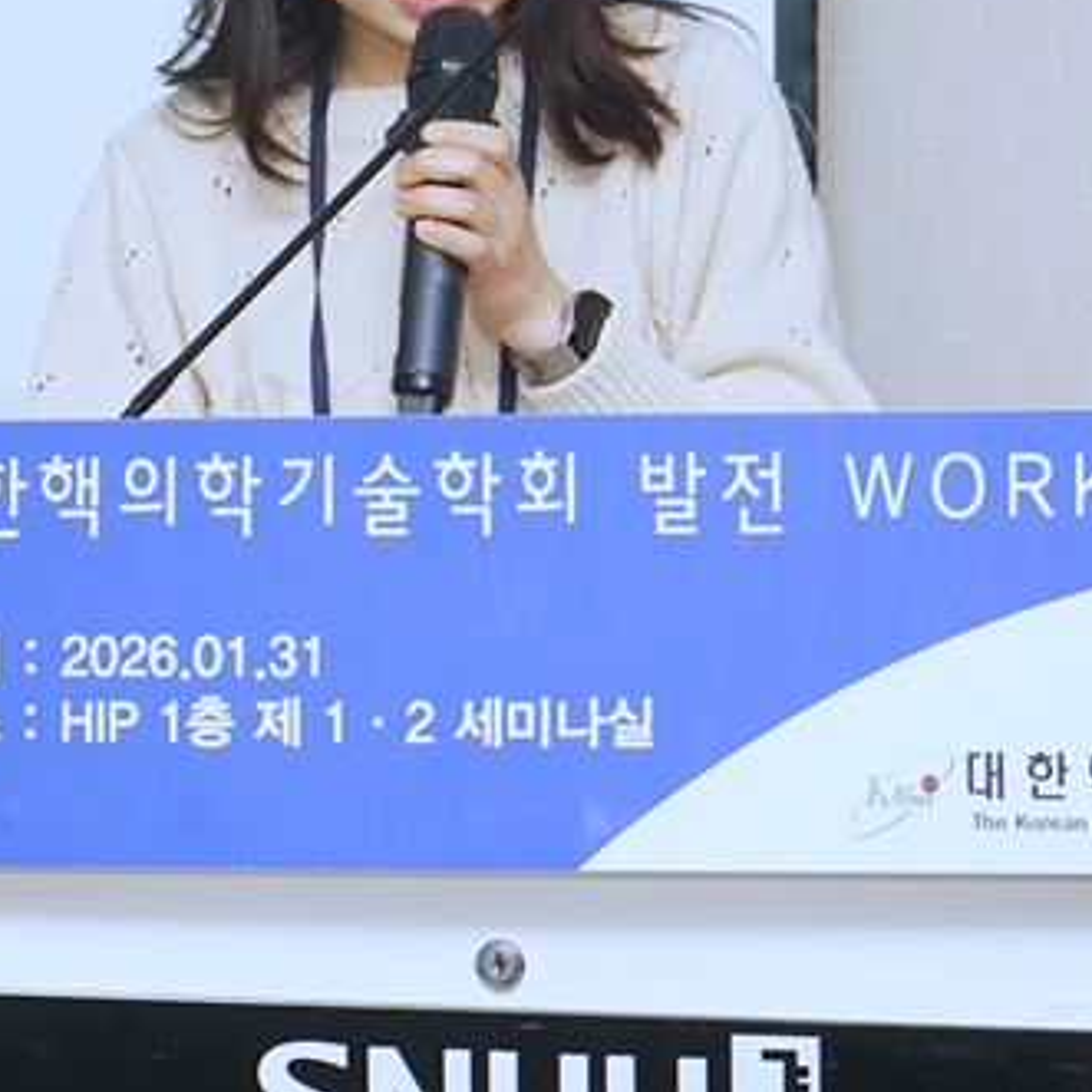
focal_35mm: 180
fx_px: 6424
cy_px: -5
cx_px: -20
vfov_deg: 9.6
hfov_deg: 9.6
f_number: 7.1
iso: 320
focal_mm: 70
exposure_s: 1/80
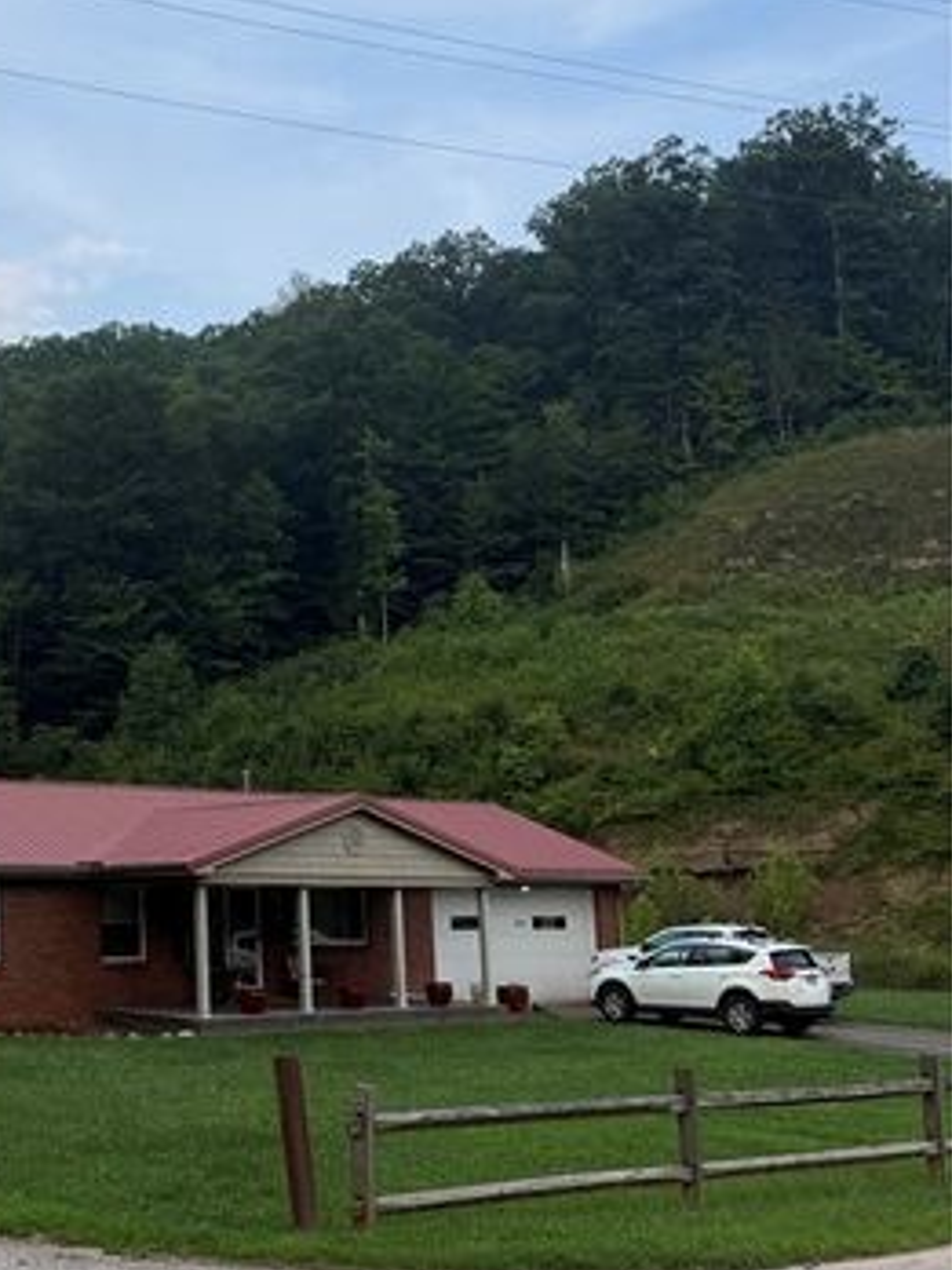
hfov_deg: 29.8
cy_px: 619
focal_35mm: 46
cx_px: 44
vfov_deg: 41.2
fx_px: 1687
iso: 80
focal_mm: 6.76
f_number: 1.78
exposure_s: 1/1812
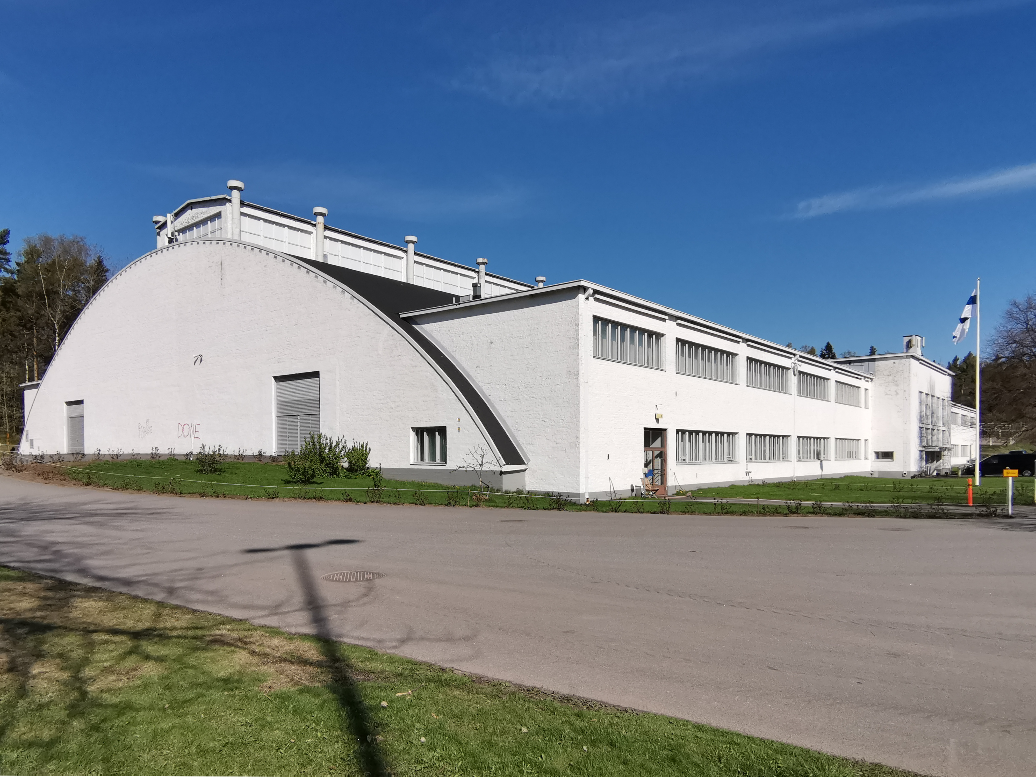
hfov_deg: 81.7
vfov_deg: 66.0
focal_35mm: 20
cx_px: 518
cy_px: 388
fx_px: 599
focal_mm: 2.2
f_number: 2.2
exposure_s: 1/2203
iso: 50
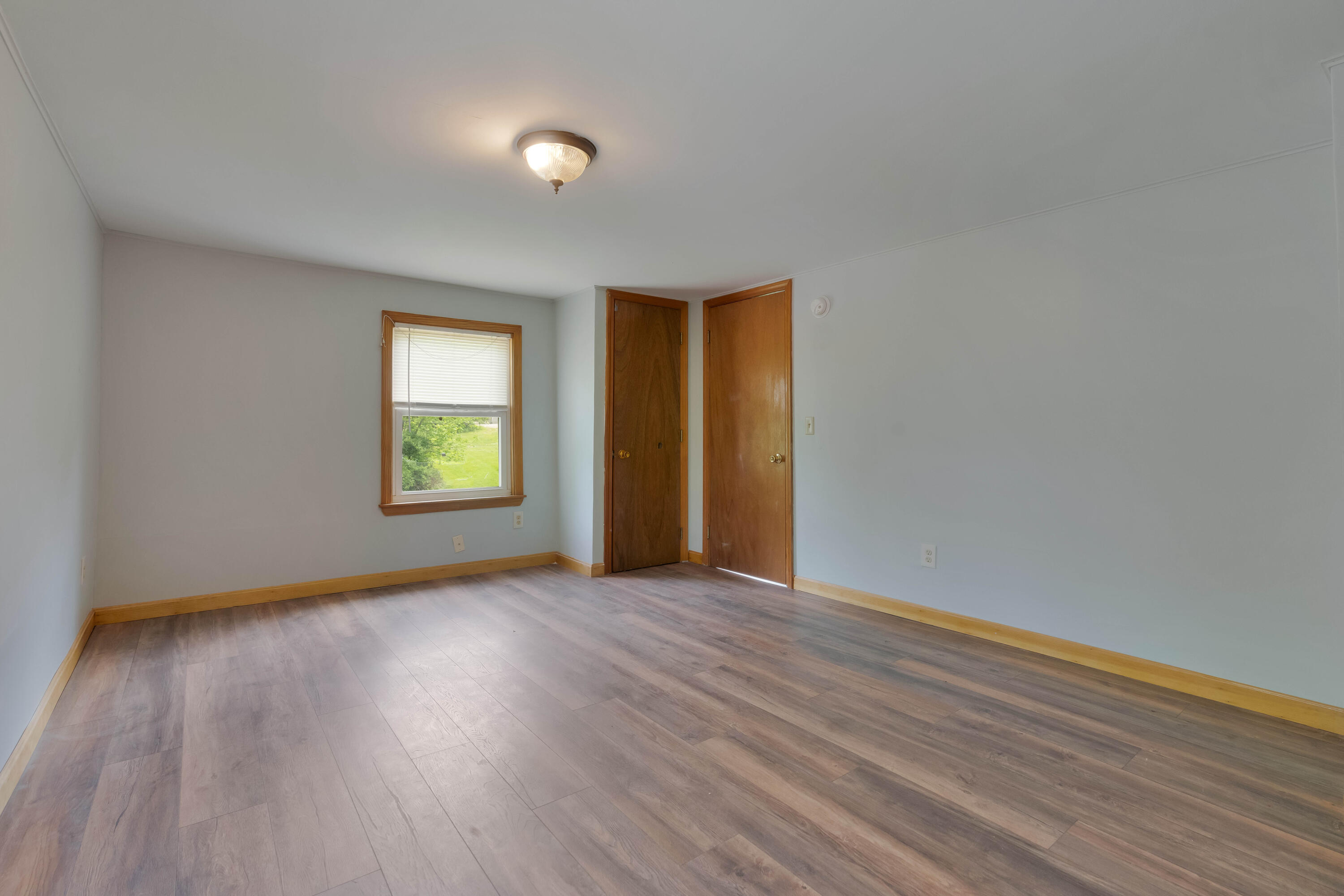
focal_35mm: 16
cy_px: 448
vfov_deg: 73.8
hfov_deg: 96.7
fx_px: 597
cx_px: 672
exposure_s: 1/200
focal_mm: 16
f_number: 8
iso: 800
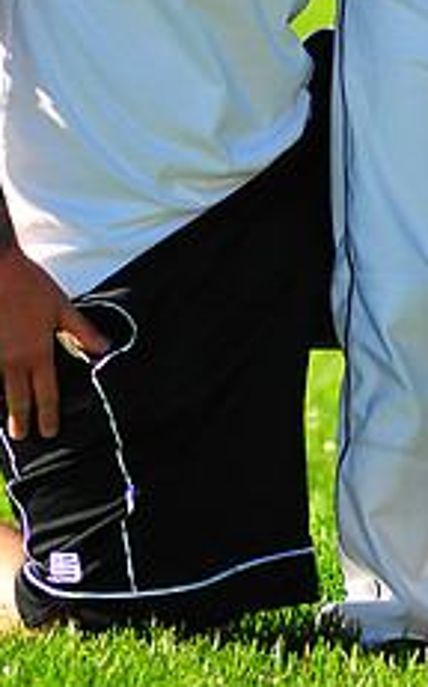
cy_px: -128
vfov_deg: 4.6
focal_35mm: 460
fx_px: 8601
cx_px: 348
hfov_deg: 2.8
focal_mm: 180
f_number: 3.5
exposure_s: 1/1250
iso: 200
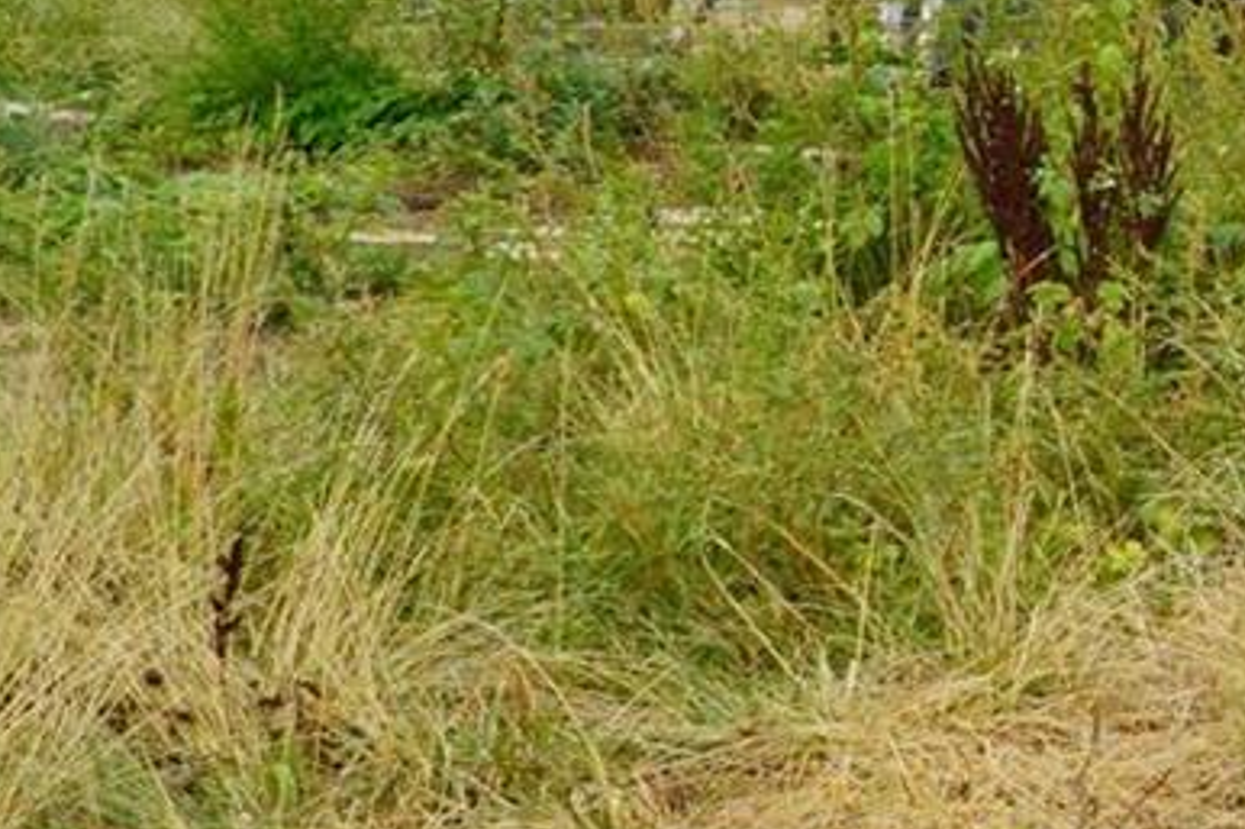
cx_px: 2513
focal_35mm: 112
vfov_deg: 12.1
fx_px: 3871
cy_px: 6
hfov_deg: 14.9
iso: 100
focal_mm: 18
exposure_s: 1/100
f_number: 6.3
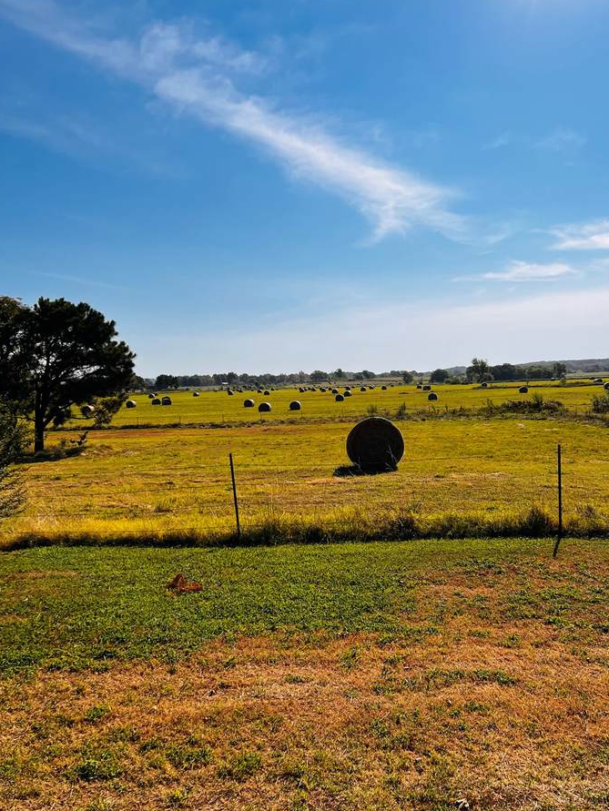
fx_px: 656
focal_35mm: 28
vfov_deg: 63.4
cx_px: 319
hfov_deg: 49.8
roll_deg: +2.1
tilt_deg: -4.0
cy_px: 427
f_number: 1.5
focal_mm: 5.7
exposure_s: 1/11364
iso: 50
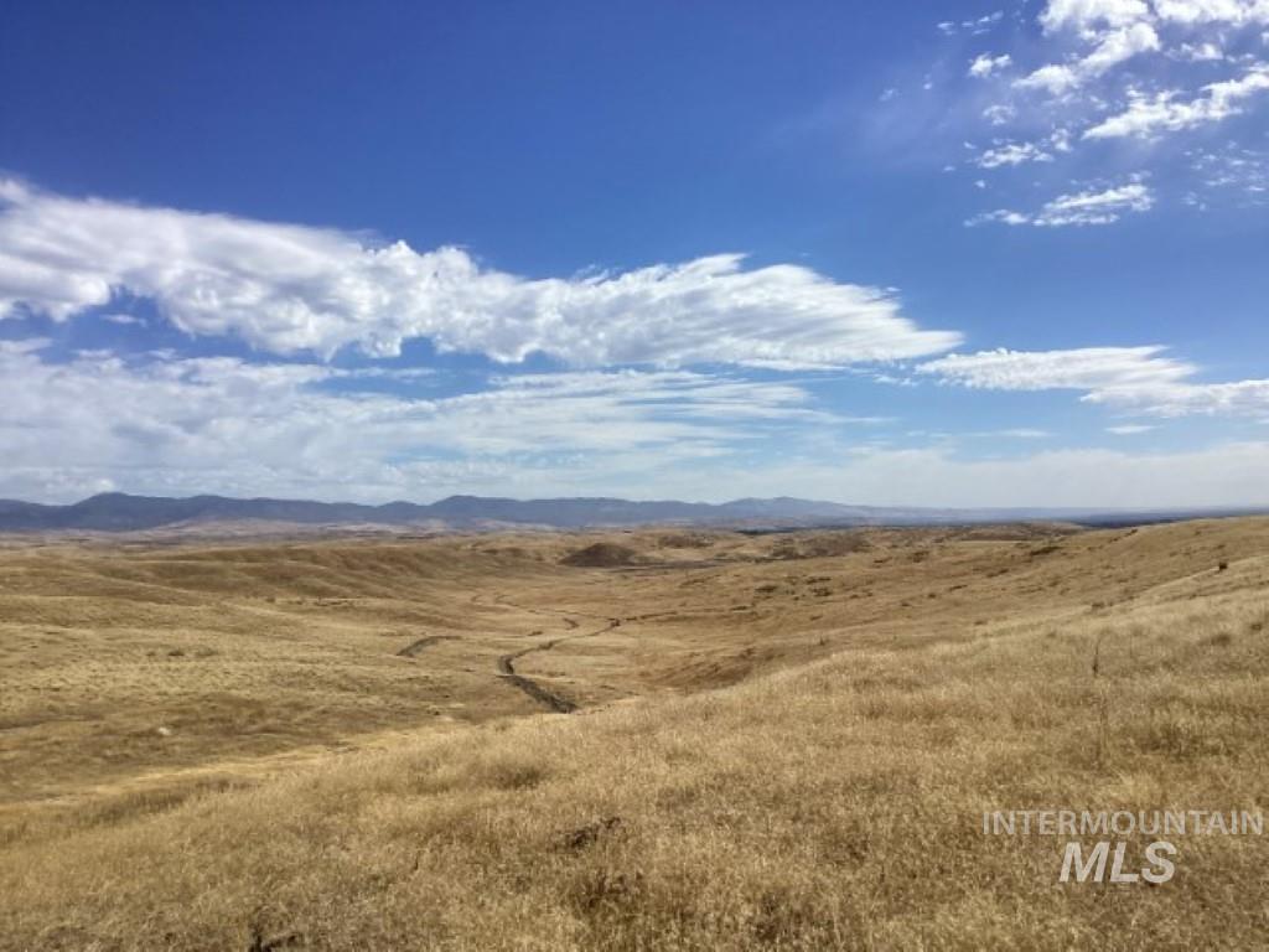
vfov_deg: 45.4
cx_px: 634
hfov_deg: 58.4
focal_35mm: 31
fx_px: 1136
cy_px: 476
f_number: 2.4
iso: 25
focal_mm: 3.3
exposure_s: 1/3401
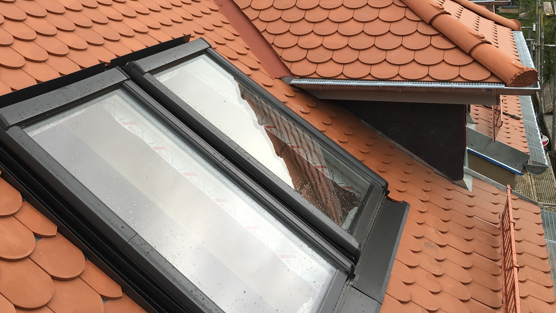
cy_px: 49
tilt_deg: -7.9
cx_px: 171
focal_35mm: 45
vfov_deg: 25.9
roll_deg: +3.2
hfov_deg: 44.6
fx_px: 663
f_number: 2.2
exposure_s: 1/530
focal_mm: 4.15
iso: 25
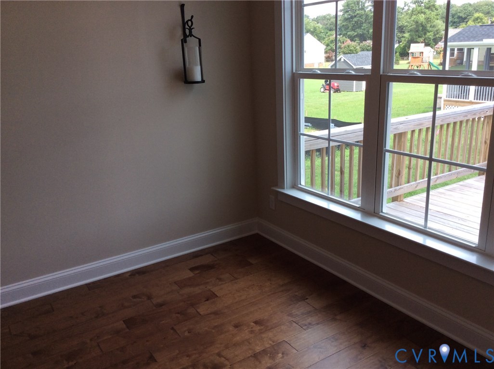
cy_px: 184
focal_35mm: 32
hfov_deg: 56.9
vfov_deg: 44.0
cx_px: 247
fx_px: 456
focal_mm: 3.3
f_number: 2.4
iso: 32
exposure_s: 1/159
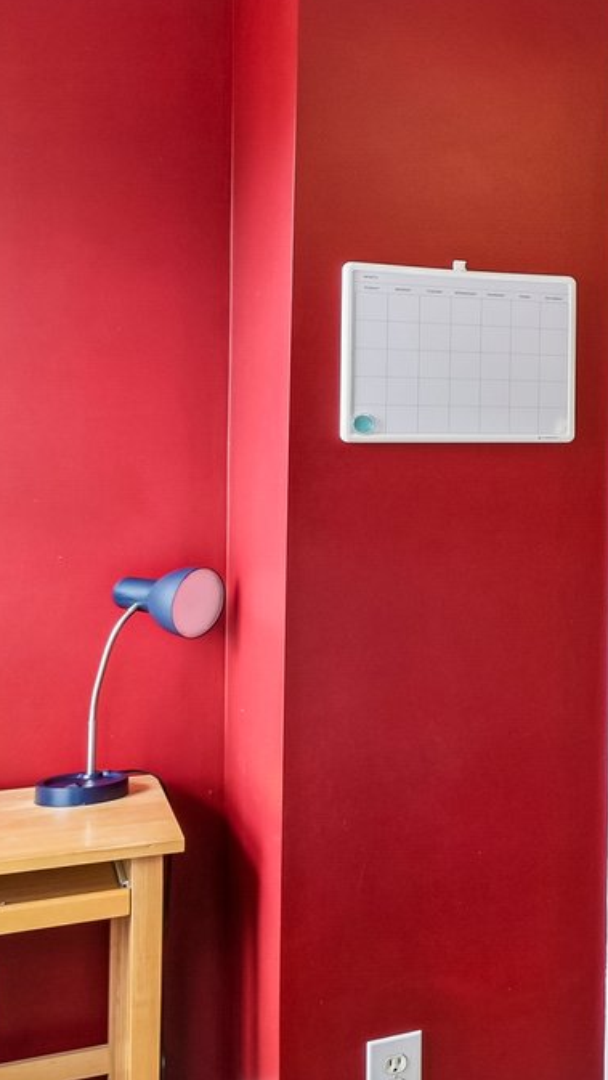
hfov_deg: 18.0
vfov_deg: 40.3
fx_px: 1460
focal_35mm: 51
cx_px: 1137
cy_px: 405
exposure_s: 1/25
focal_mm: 16
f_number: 8
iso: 200
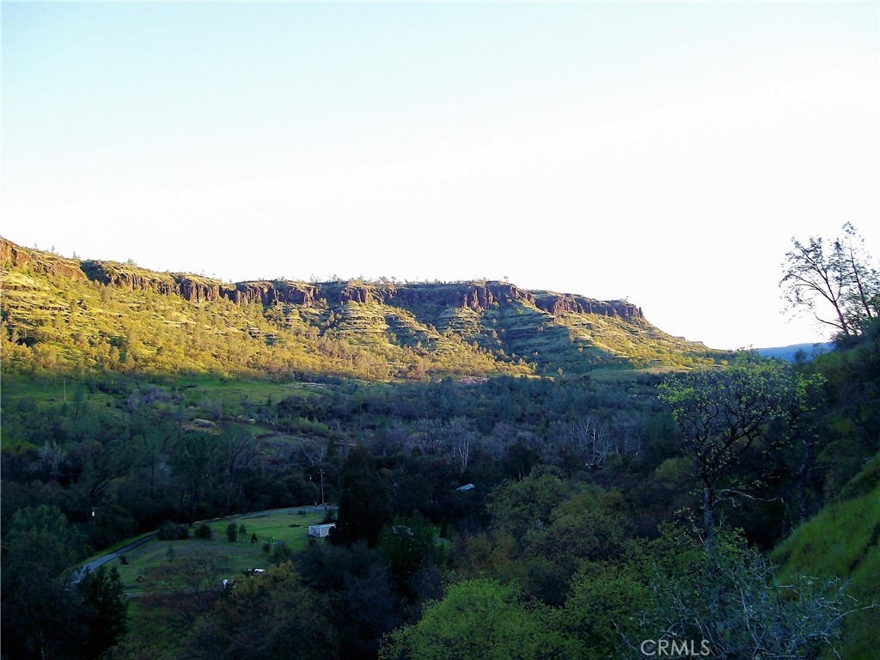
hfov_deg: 51.4
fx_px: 915
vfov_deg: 39.7
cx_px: 440
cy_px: 330
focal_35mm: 36
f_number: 2.7
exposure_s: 1/128
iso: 80
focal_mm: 6
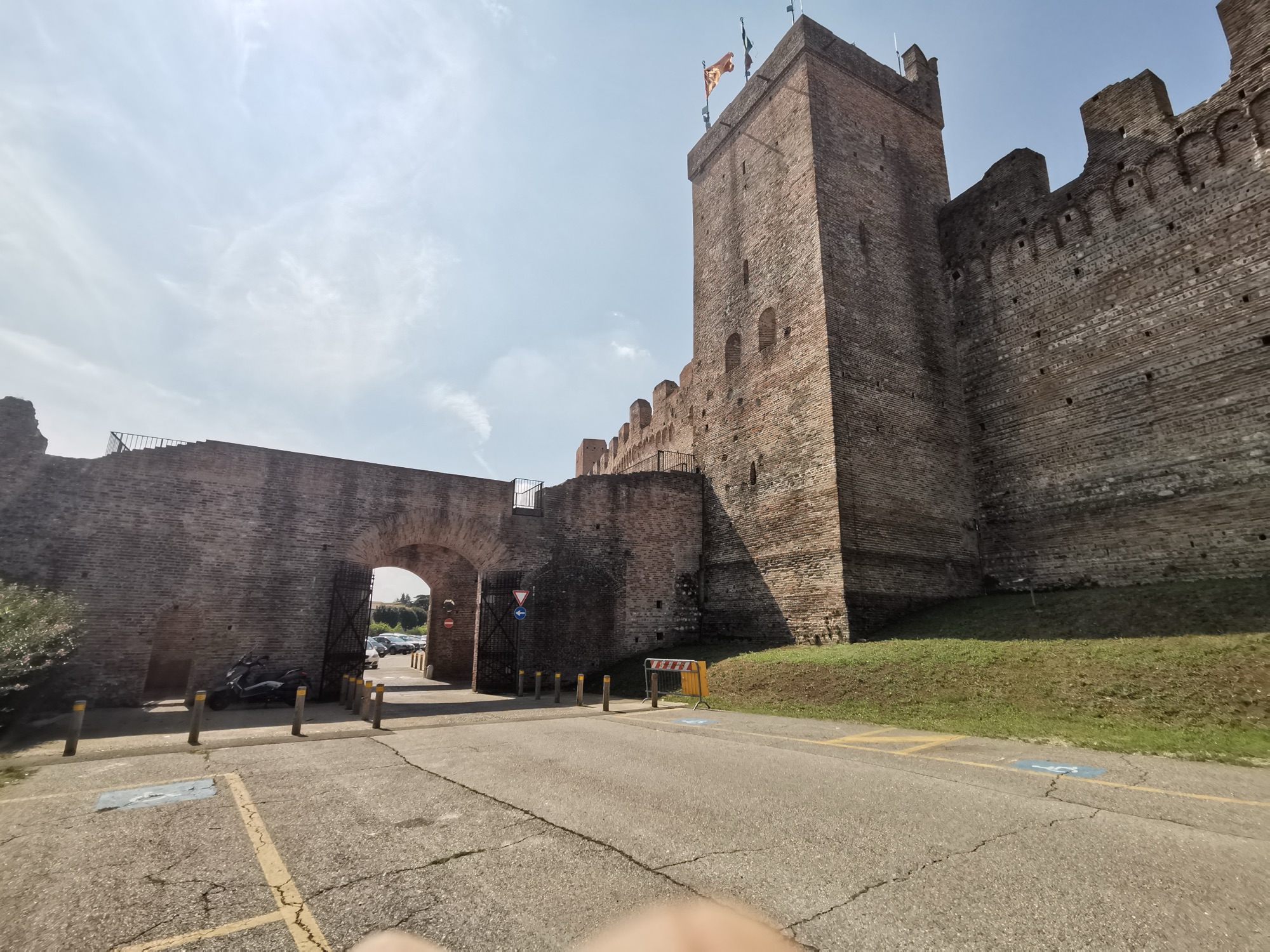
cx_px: 635
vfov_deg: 74.7
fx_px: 624
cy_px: 476
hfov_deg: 91.0
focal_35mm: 17
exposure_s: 1/2469
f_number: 2.2
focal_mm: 2.23
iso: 50
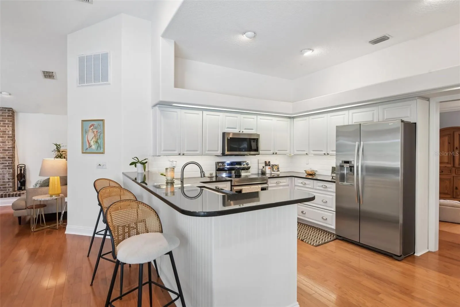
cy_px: 154
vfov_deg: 64.5
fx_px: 243
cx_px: 230
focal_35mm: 19
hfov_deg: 86.9
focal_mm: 19
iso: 400
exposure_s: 1/25
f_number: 8
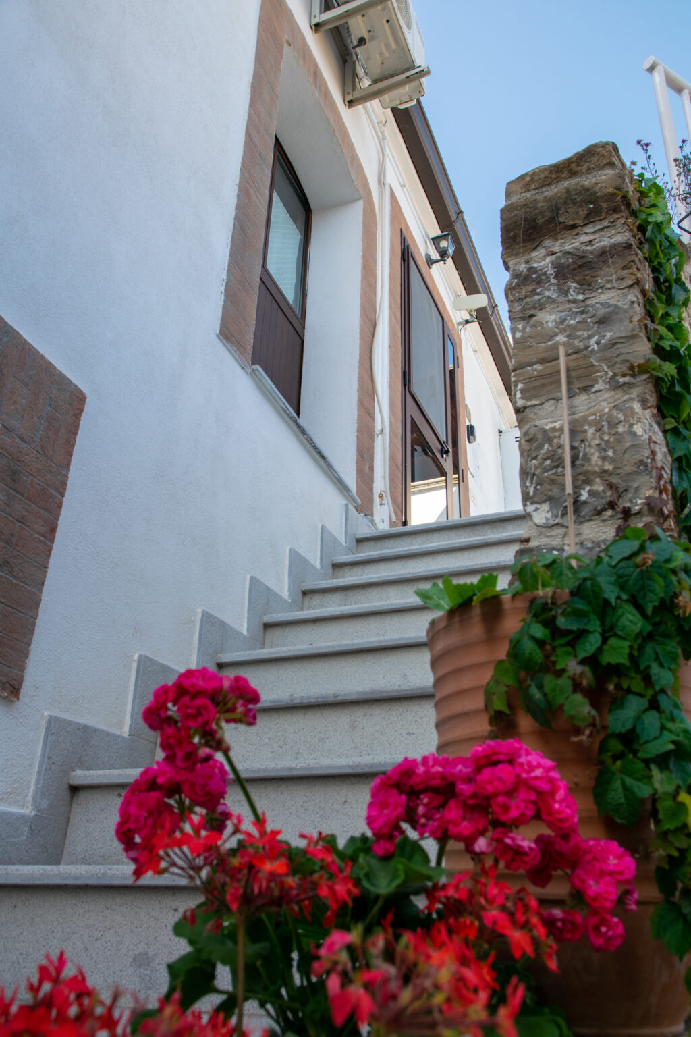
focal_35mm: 30
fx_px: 864
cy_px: 518
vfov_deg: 61.9
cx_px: 346
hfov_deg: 43.6
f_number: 7.1
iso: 200
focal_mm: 20
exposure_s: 1/200
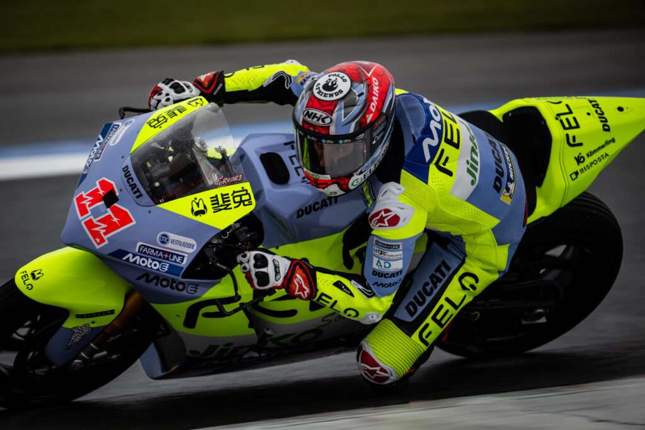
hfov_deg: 5.2
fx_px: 7167
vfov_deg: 3.4
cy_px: 215
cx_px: 322
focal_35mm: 400
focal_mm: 400
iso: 200
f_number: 4.5
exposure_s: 1/640
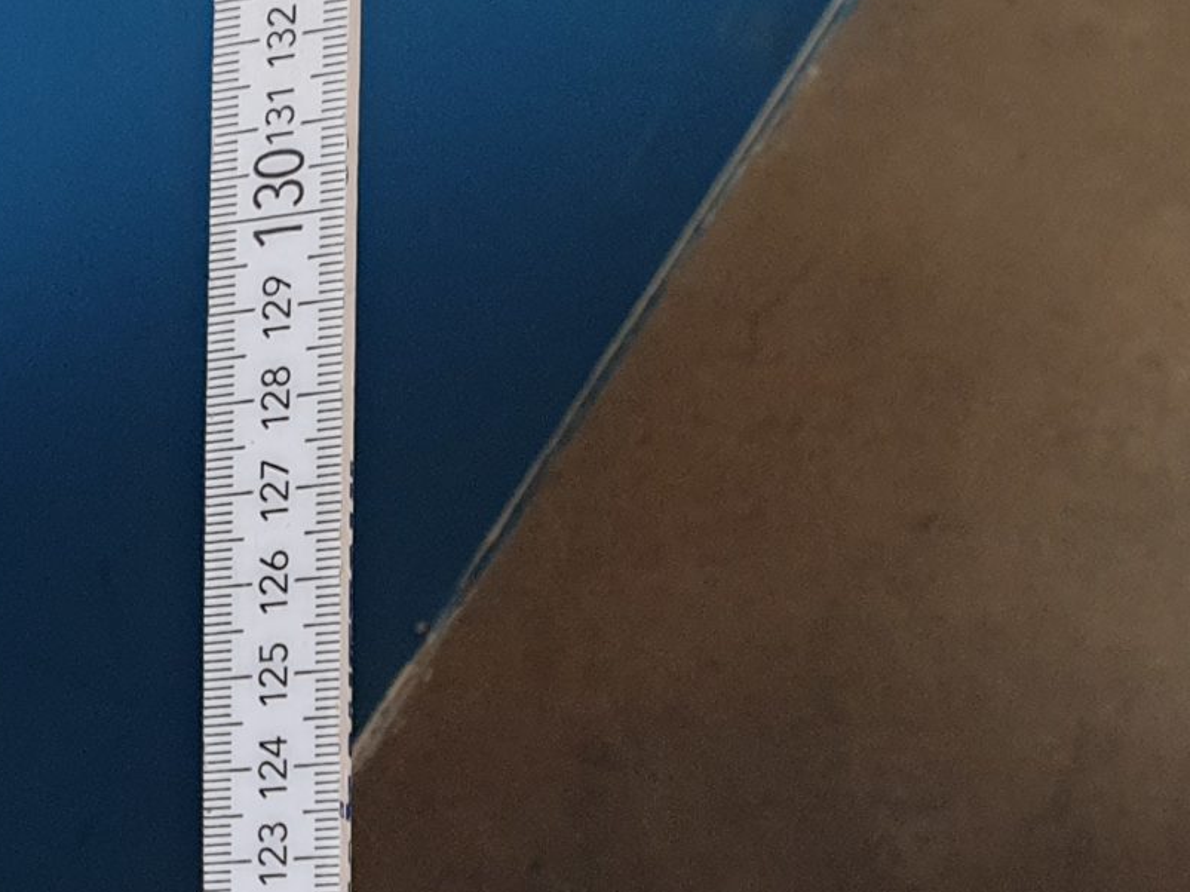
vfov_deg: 16.2
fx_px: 2852
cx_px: 502
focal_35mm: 83
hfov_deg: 23.5
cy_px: 1354
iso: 250
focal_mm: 4.3
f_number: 2.4
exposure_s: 1/50
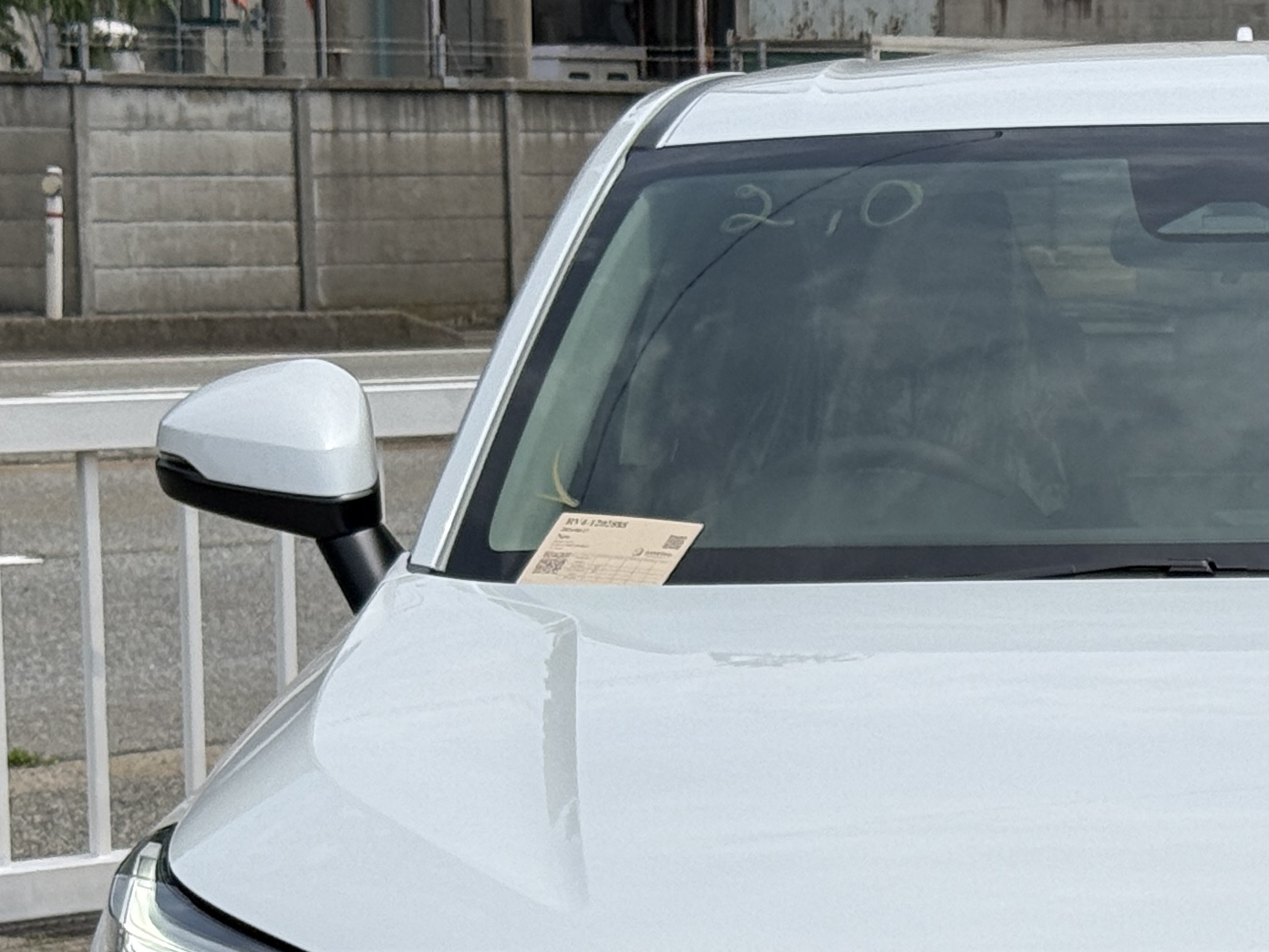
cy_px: 1032
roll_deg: -1.3
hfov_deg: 14.0
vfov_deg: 10.5
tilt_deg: -9.8
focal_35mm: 139
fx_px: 5096
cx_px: 1230
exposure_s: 1/7874
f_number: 1.78
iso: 64
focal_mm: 6.76
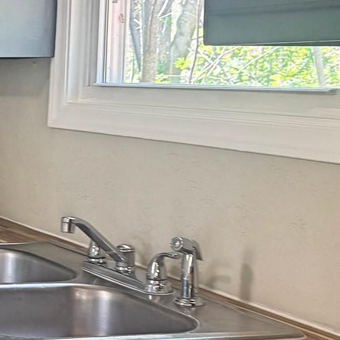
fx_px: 933
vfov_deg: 20.6
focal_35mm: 84
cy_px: 162
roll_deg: +1.0
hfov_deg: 17.4
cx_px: -241
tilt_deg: -6.8
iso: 200
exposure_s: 1/60
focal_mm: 6.76
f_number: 1.78
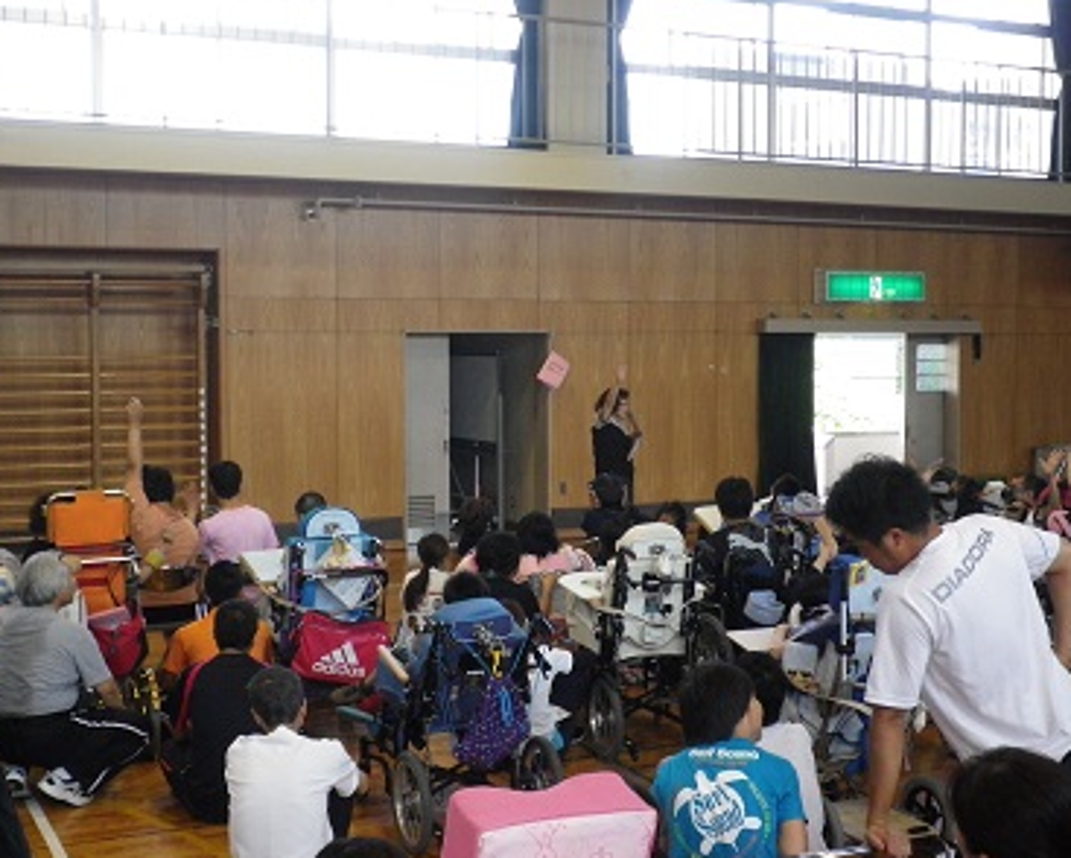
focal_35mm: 50
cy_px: 429
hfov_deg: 37.3
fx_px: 1586
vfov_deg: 30.3
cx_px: 543
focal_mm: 8.46
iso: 320
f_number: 4.6
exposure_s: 1/60
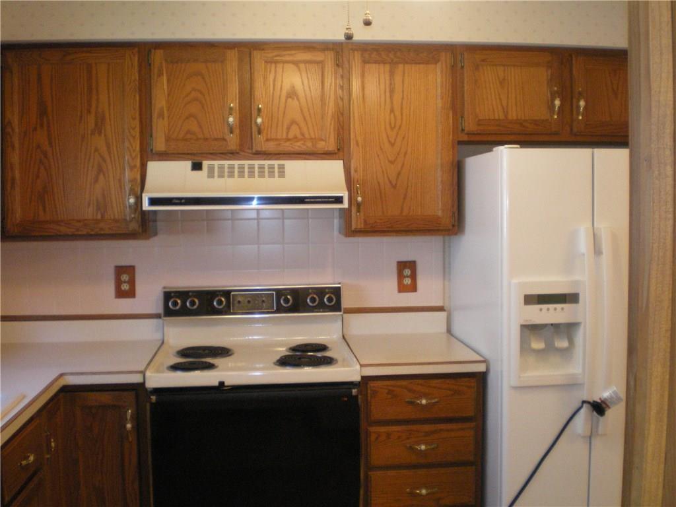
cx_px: 338
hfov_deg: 49.0
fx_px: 742
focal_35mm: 38
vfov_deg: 37.7
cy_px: 254
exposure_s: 1/30
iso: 400
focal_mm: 6.3
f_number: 3.1
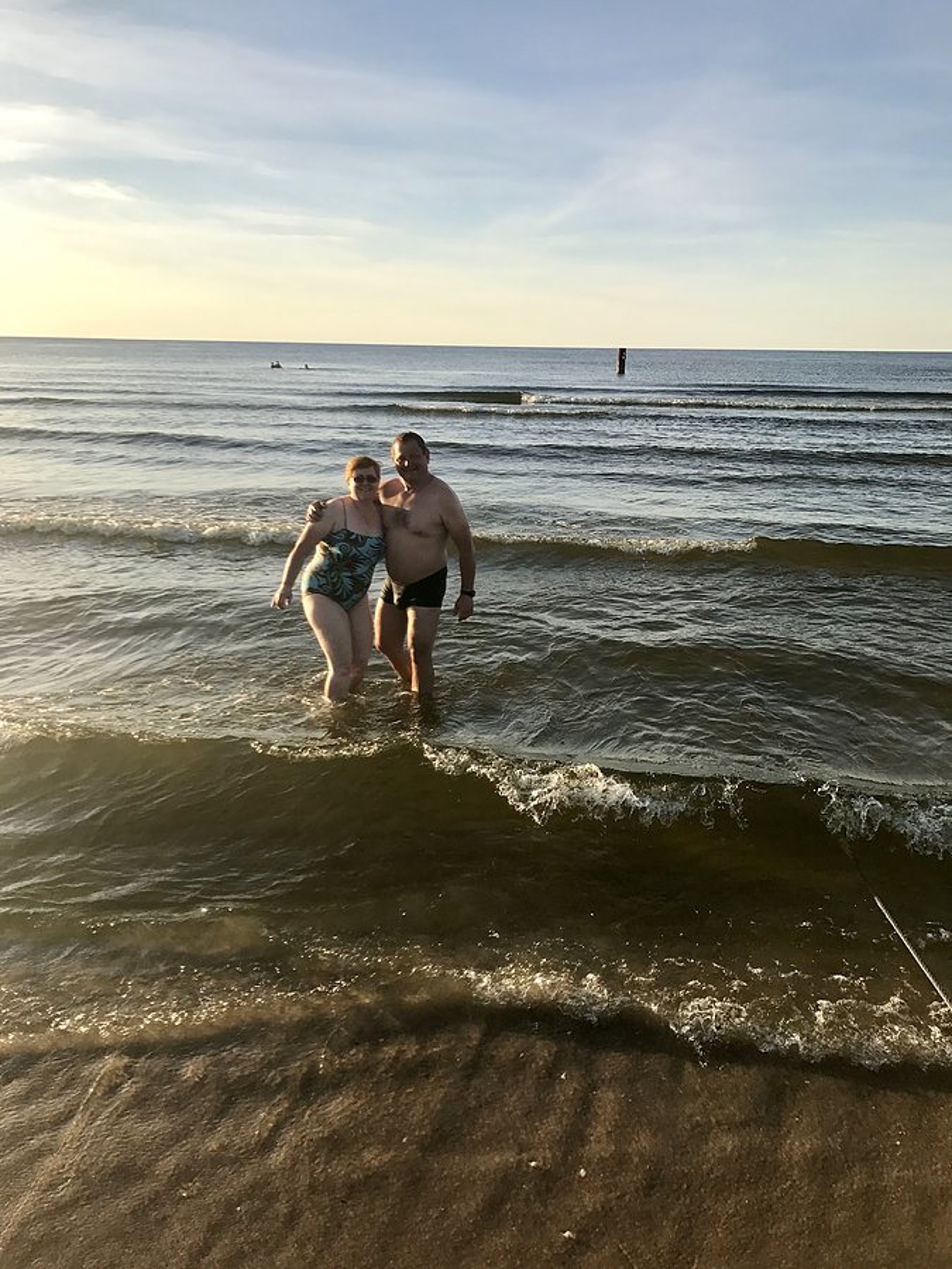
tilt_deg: -16.2
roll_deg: +0.5
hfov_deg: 49.7
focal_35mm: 28
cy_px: 634
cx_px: 476
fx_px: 1027
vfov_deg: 63.4
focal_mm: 3.99
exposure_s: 1/1497
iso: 20
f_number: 1.8
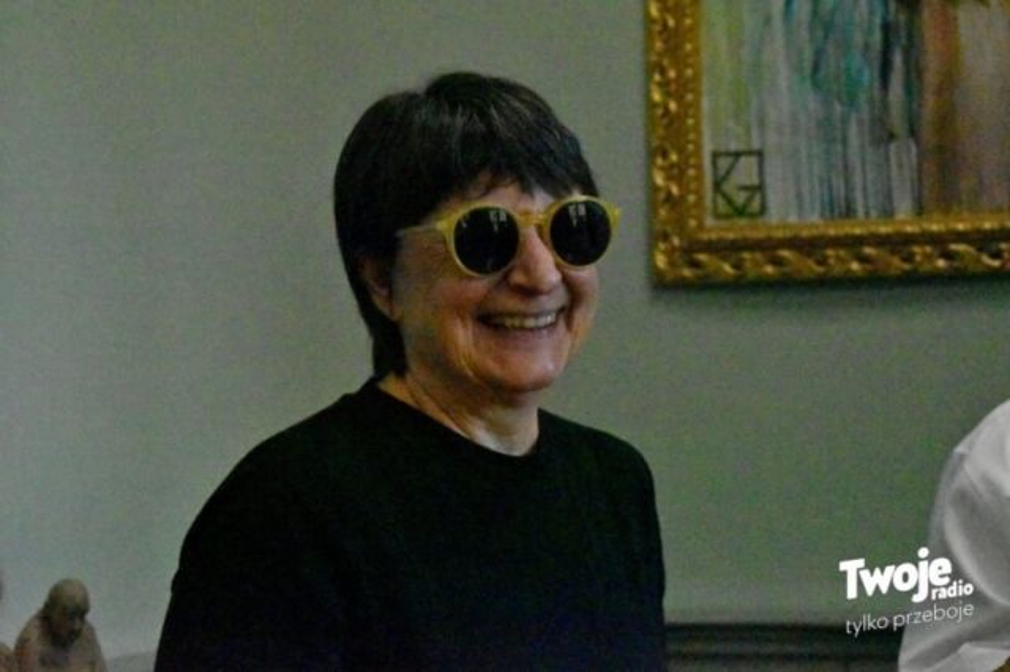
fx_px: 2313
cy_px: 336
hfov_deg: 24.6
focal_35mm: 82
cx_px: 505
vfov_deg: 16.5
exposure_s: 1/4000
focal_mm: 55
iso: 25600
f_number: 5.6
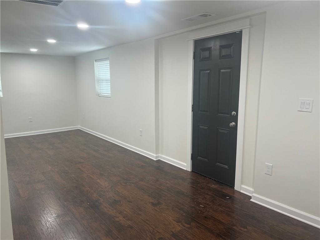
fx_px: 240
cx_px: 160
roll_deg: +0.8
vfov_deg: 53.1
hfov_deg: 67.3
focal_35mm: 26
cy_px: 120
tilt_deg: -9.6
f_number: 1.5
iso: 80
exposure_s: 1/60
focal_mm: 5.7
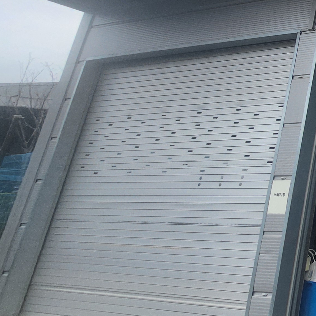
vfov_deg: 40.0
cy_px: 58
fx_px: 413
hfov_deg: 23.9
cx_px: 544
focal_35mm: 40
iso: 32
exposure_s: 1/410
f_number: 2.2
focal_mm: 1.7
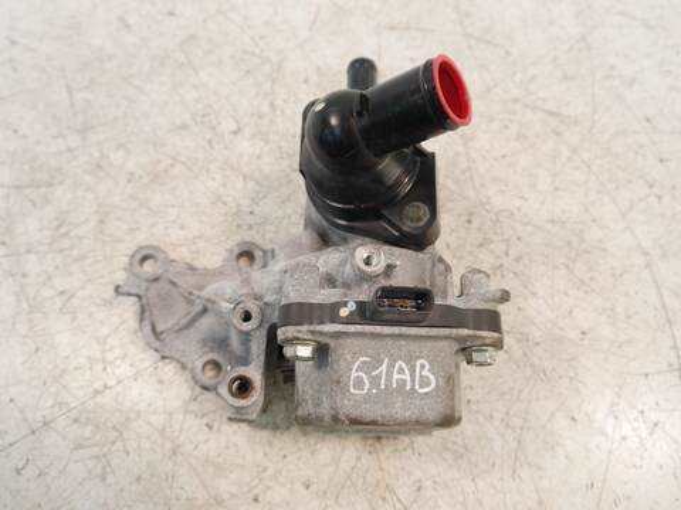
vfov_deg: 49.7
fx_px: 551
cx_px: 340
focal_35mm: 28
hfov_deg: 63.4
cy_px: 255
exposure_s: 1/60
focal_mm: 14
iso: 500
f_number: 3.5
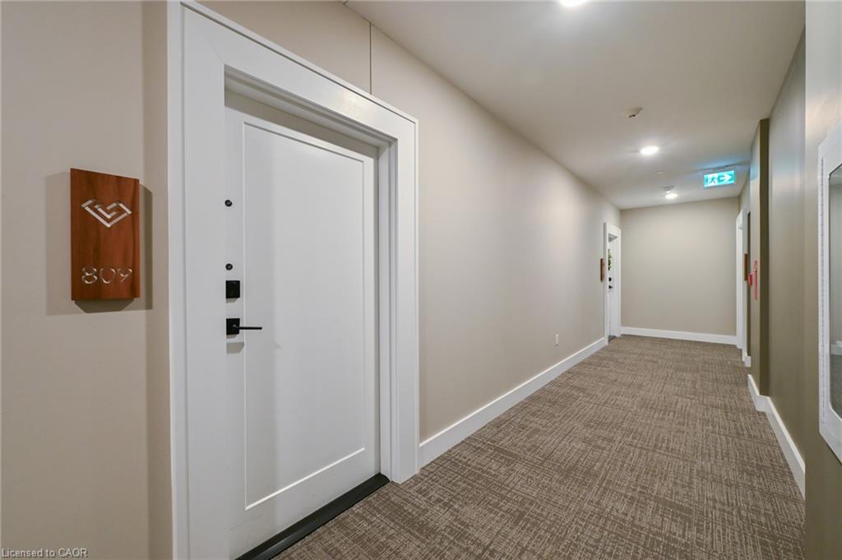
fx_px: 327
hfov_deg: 104.3
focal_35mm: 14
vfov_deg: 81.1
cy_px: 280
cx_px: 421
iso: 800
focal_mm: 14
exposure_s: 1/10
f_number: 10
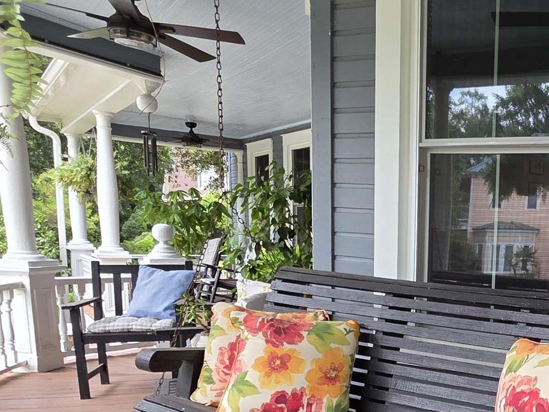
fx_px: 587
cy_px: 342
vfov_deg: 37.0
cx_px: 569
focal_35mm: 37
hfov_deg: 42.1
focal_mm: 2.2
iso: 80
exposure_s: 1/359
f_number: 1.9
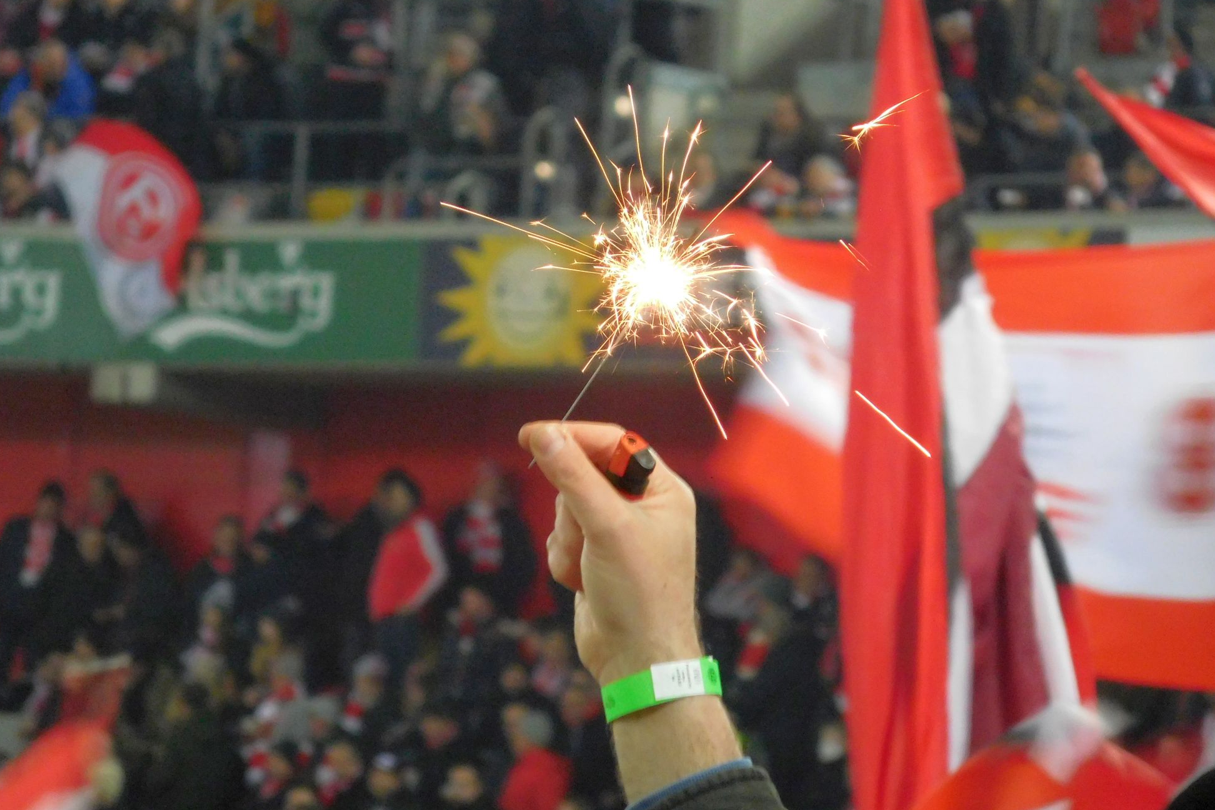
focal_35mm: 428
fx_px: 14444
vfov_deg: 3.2
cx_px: 598
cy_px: 391
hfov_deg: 4.8
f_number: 6.2
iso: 800
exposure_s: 1/25
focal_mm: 71.4
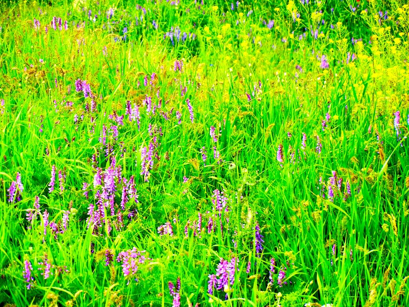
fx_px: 2056
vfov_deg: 8.5
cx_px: 204
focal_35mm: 174
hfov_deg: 11.4
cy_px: 154
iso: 160
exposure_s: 1/240
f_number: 4.6
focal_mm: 31.4
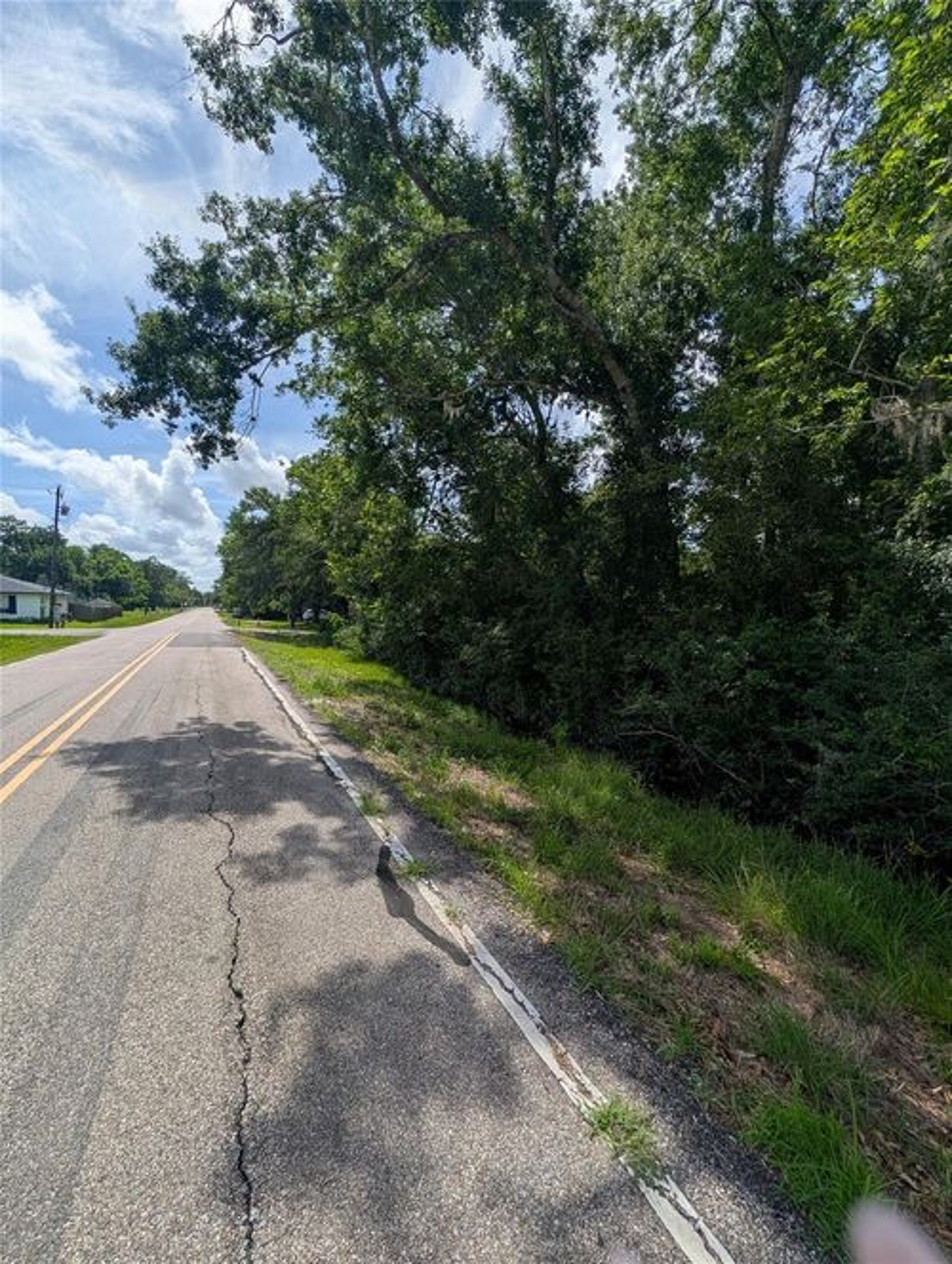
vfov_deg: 110.5
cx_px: 476
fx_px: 439
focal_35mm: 12
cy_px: 632
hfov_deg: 94.6
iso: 49
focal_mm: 2.02
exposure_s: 1/3906
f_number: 1.7
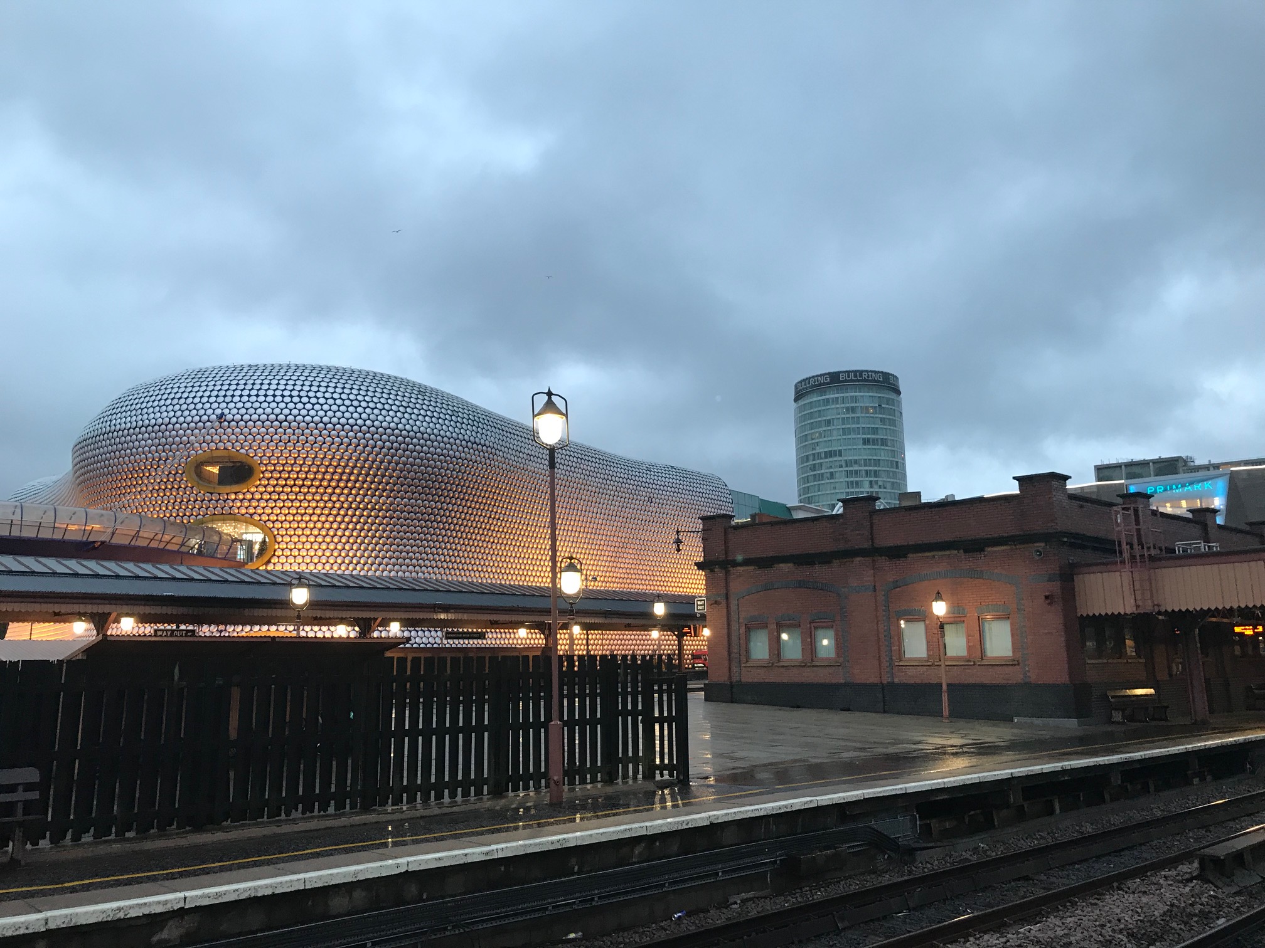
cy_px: 474
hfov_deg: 63.4
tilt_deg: +9.4
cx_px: 632
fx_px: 1023
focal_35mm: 28
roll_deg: +0.5
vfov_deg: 49.7
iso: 32
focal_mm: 3.99
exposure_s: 1/20
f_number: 1.8
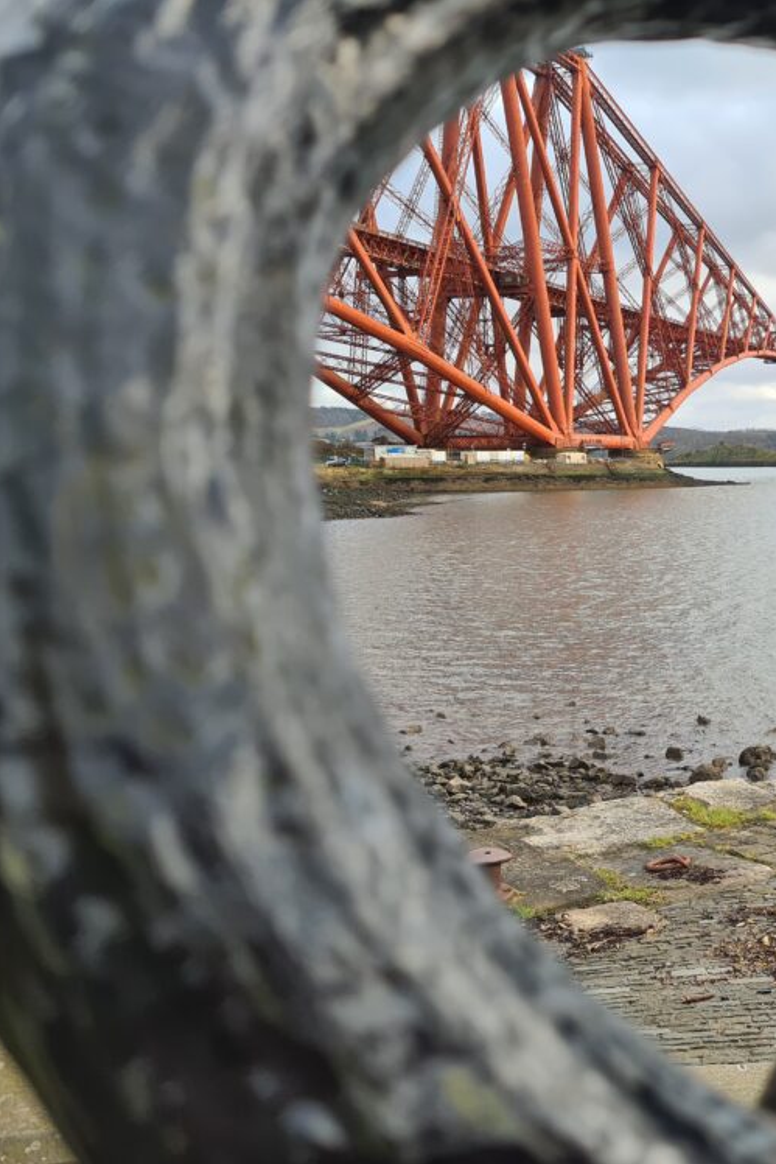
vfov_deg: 51.9
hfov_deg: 33.6
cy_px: 594
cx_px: 731
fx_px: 1196
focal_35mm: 37
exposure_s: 1/368
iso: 50
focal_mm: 5.4
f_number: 1.8
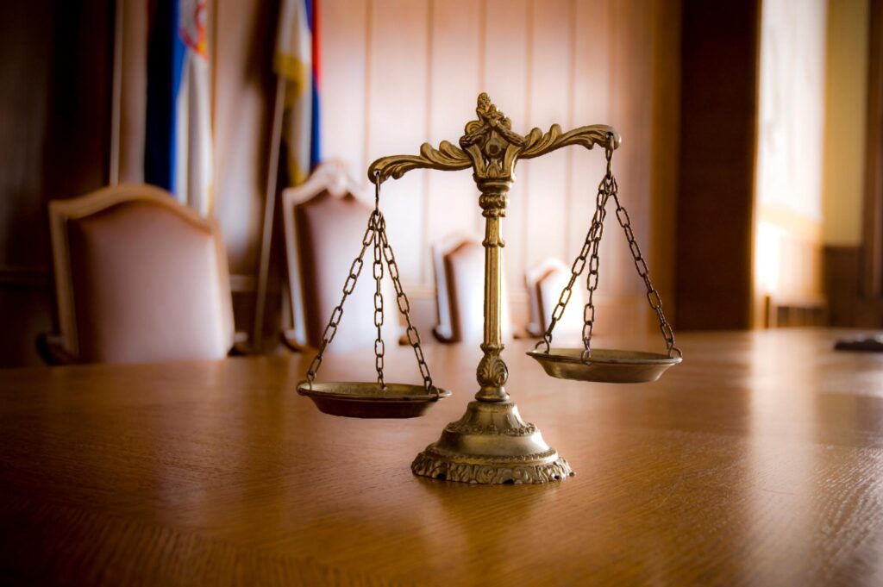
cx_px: 442
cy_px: 294
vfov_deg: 30.8
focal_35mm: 44
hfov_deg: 45.0
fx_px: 1066
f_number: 5
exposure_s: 1/4
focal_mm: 29
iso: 200
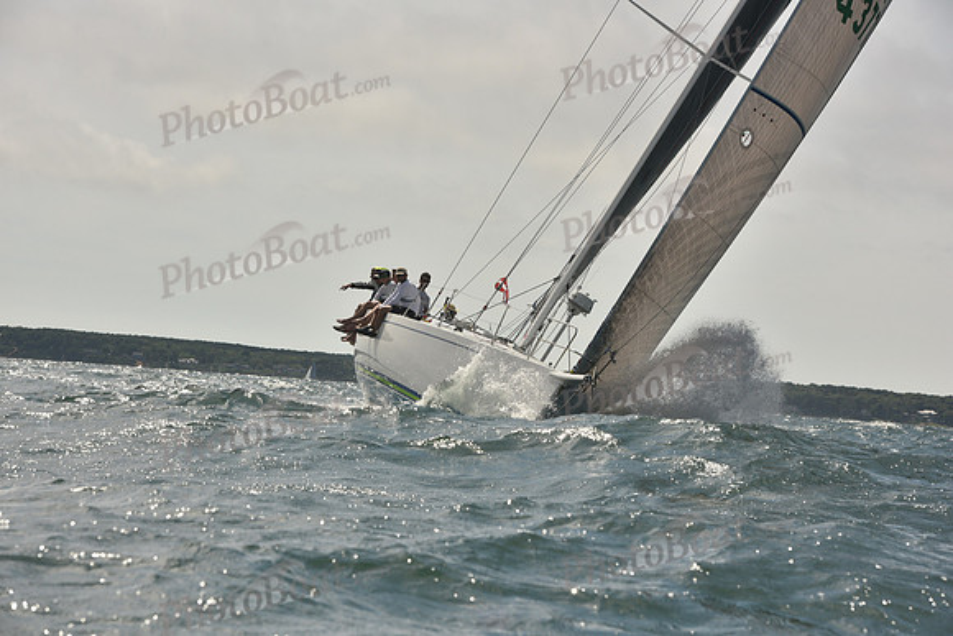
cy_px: 318
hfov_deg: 18.3
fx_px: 2965
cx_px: 476
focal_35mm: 112
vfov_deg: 12.2
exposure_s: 1/800
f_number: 10
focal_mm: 112
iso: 320
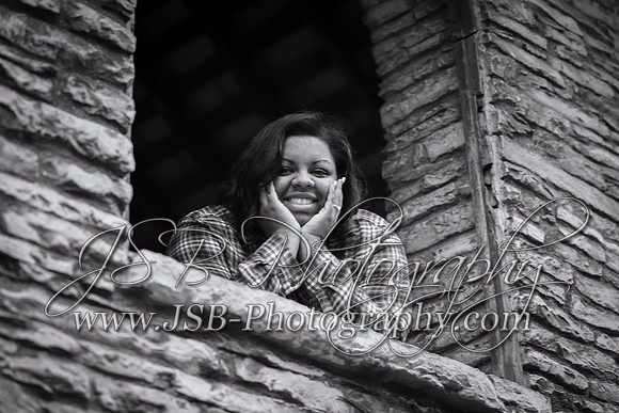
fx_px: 1373
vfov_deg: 17.1
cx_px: 319
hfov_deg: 25.4
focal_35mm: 80
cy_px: 193
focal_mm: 75
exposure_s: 1/20
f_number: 2.8
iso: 100
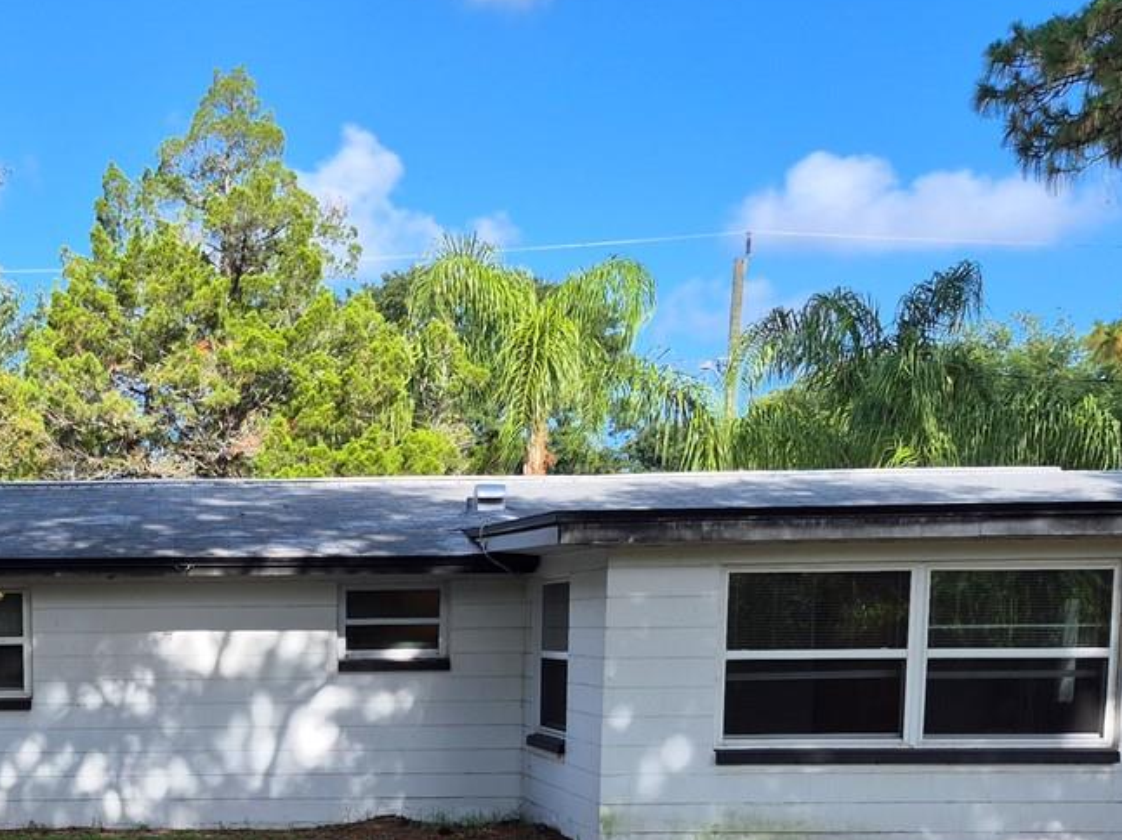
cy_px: 876
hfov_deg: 32.1
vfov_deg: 24.3
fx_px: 1847
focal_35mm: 57
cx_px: 102
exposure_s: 1/776
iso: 25
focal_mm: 5.4
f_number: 1.8
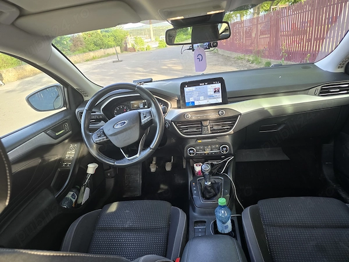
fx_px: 232
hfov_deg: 73.9
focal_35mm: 23
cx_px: 174
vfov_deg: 58.9
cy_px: 131
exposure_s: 1/180
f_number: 1.7
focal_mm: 6.3
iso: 125
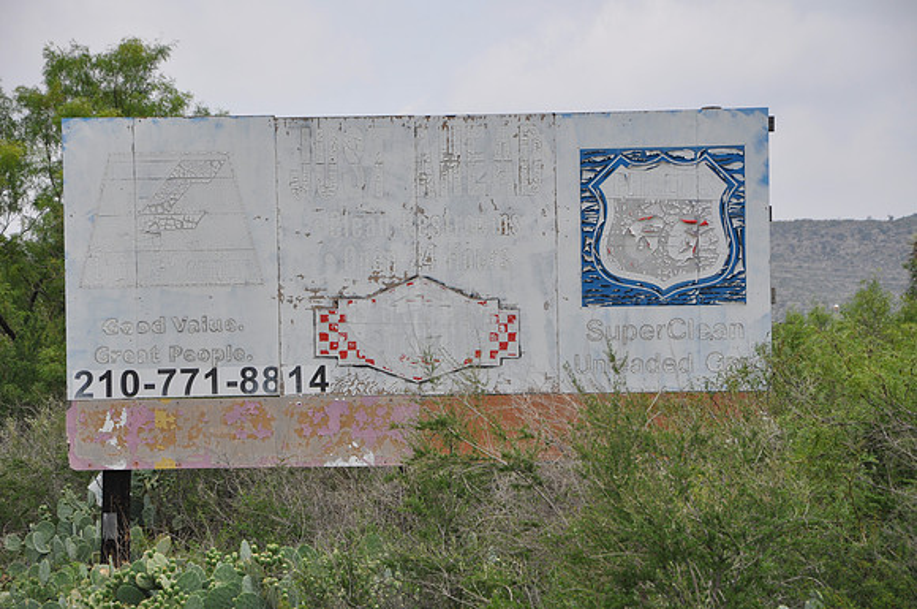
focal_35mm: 158
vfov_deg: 8.7
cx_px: 458
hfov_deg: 13.1
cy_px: 304
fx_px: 4006
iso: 200
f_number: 9
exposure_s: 1/320
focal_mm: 105
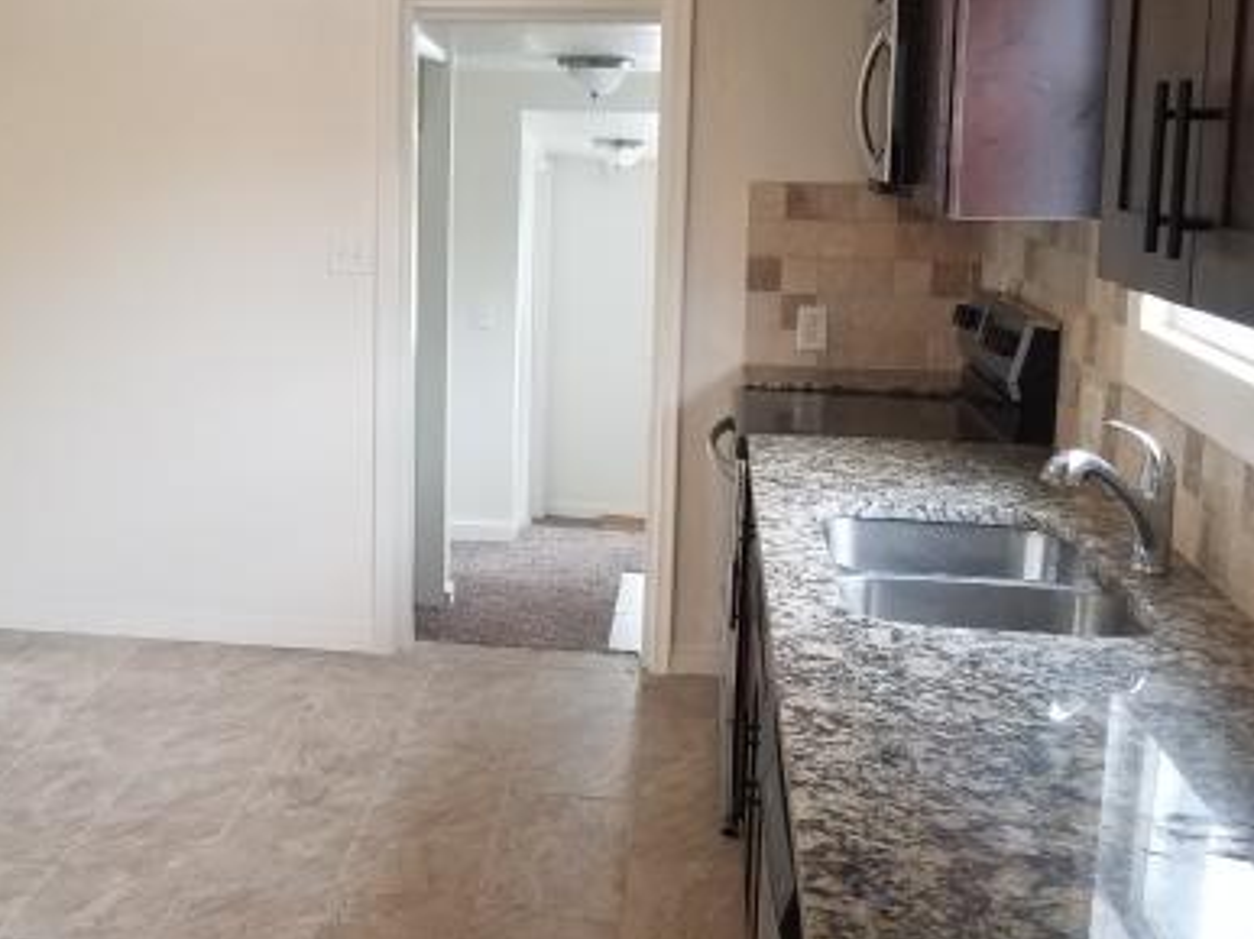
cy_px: 356
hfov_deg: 43.3
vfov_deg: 33.4
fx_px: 1557
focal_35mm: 43
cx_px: 428
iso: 160
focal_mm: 4.2
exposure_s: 1/60
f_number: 1.7
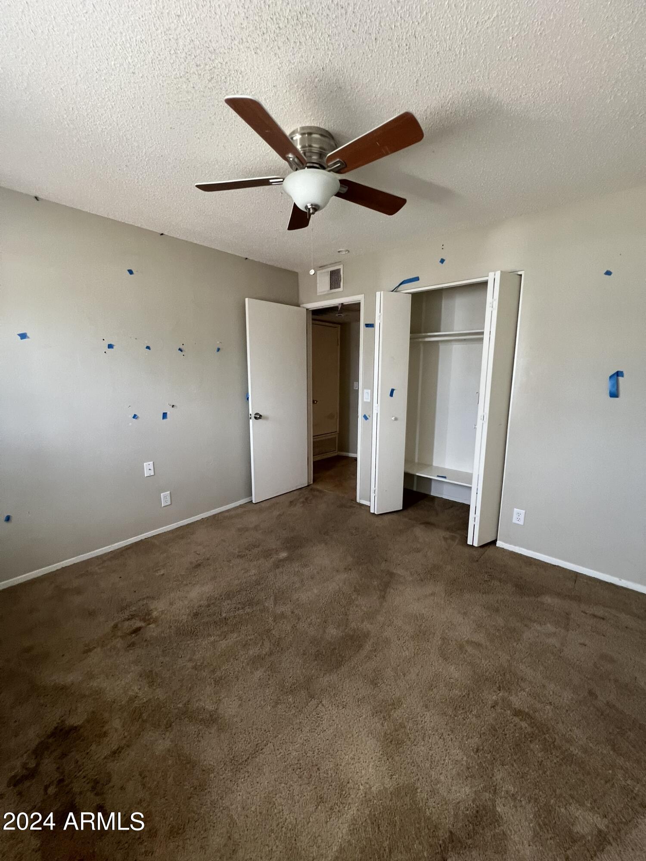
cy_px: 430
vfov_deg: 106.2
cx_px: 323
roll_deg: +0.1
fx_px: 323
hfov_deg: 89.9
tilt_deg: -9.3
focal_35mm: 13
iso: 250
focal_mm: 1.57
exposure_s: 1/76
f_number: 1.8
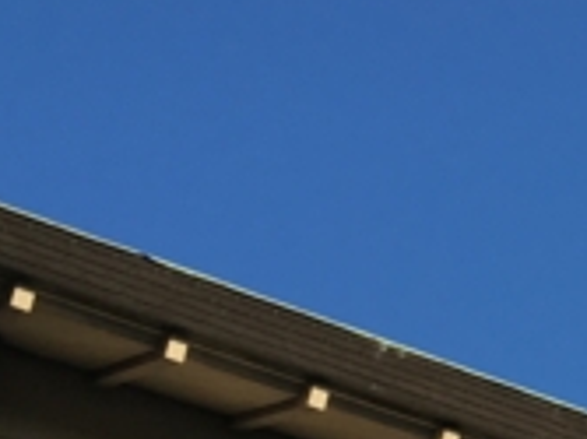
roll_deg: +4.8
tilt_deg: +27.0
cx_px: 1262
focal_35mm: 139
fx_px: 2355
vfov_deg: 10.3
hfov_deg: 12.2
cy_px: 639
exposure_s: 1/884
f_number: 2.2
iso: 25
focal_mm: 4.15
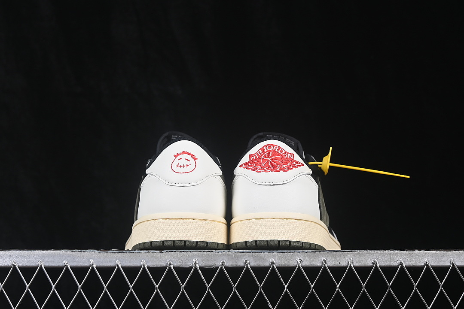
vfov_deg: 18.2
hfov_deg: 27.0
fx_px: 967
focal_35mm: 75
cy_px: 154
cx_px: 232
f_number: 8
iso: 160
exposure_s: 1/80
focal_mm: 50
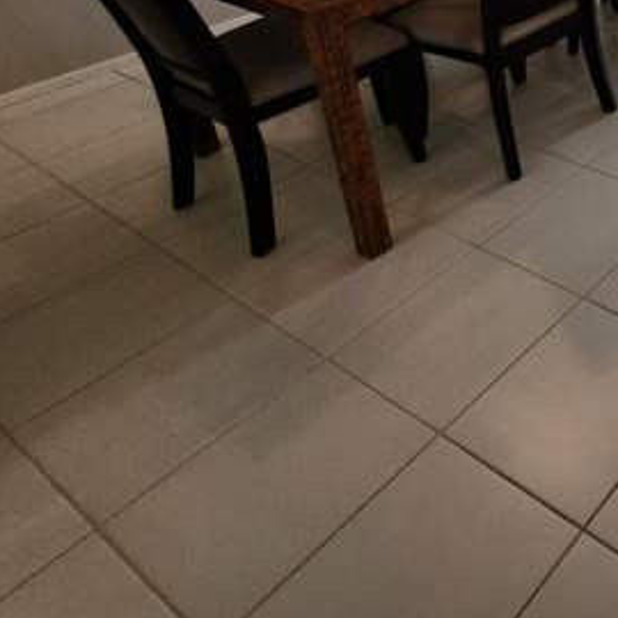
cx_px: 838
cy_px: -66
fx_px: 687
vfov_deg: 39.4
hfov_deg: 32.9
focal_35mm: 34
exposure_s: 1/60
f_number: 2.2
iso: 160
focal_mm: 1.74
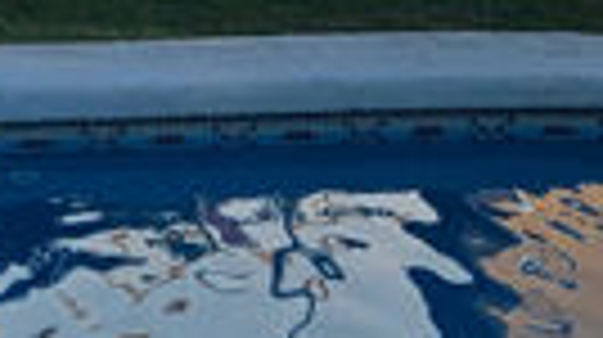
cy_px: -505
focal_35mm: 132
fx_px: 2108
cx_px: -173
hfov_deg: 15.5
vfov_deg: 8.3
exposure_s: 1/2246
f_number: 1.8
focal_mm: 5.4
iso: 25
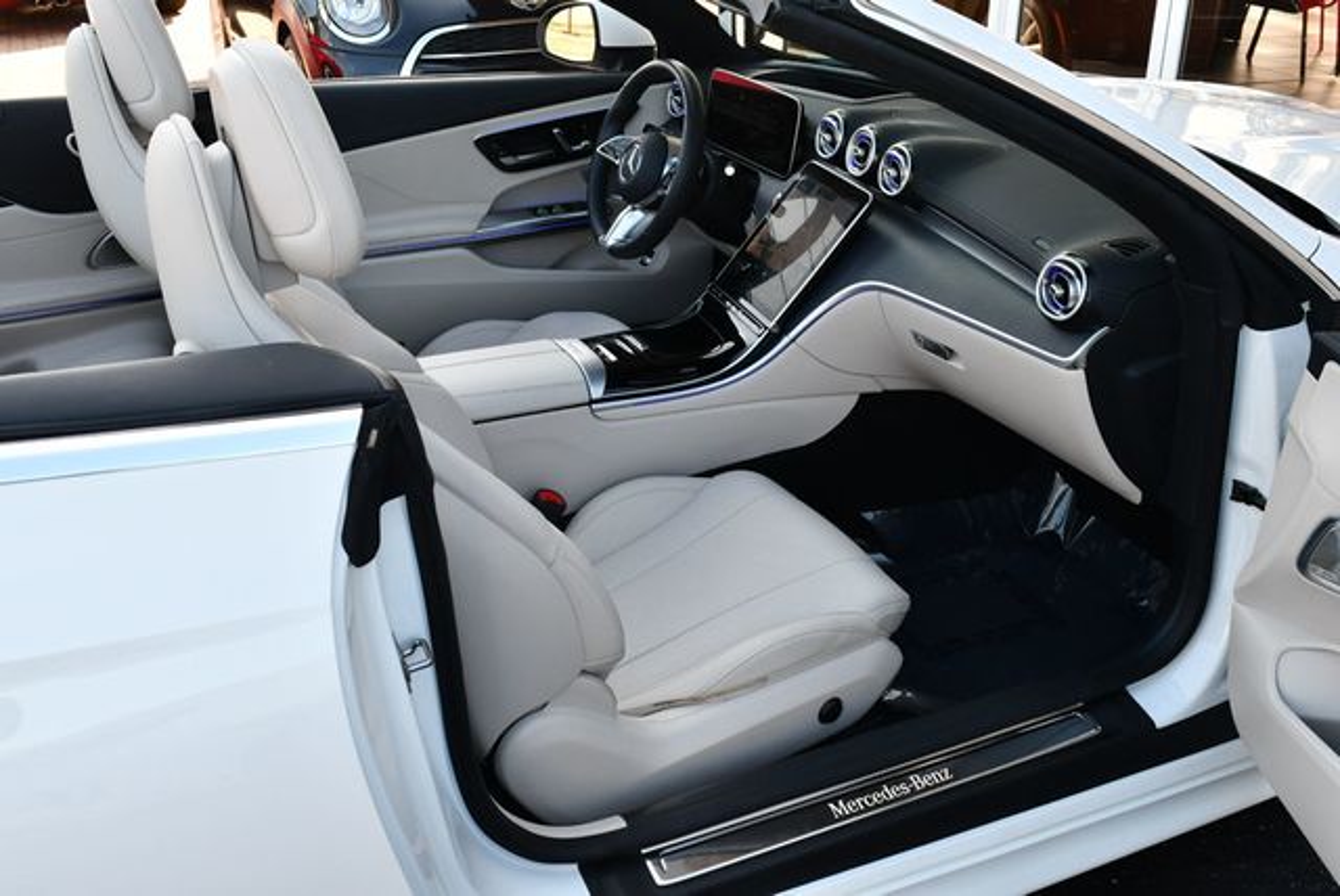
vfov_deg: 36.9
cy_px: 448
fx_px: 1341
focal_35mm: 36
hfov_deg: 53.1
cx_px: 670
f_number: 5.6
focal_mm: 18
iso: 360
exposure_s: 1/250
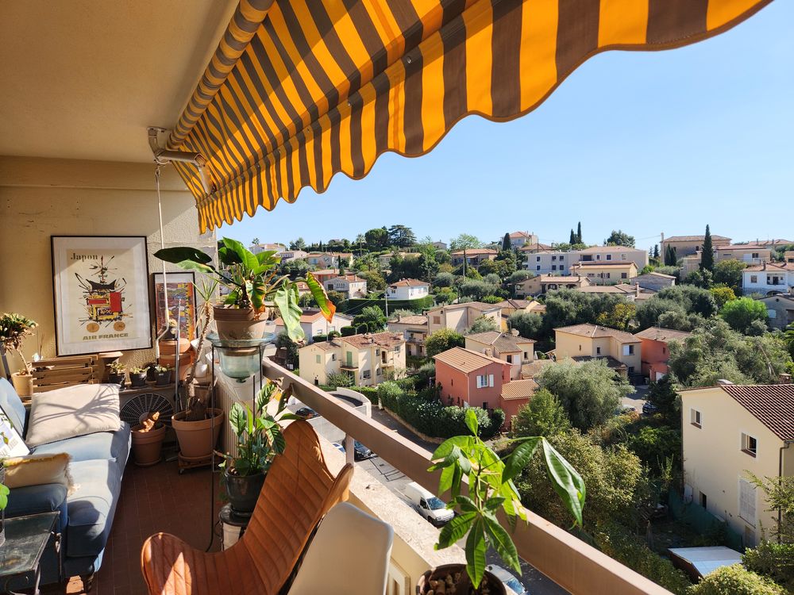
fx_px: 528
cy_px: 298
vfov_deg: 58.9
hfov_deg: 73.9
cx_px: 397
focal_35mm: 23
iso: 20
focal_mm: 5.4
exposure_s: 1/1358
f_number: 1.8
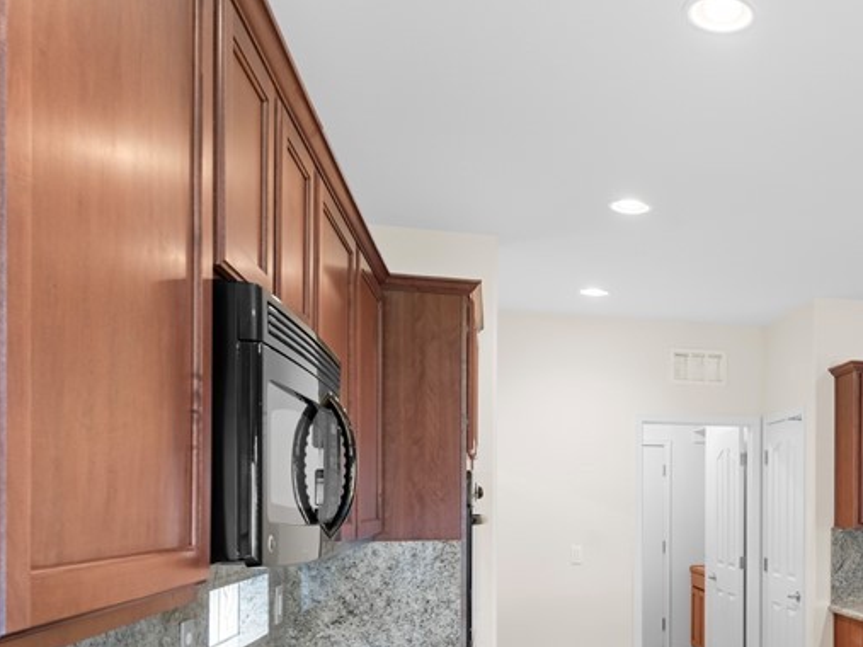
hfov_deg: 47.5
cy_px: 506
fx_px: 872
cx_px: 769
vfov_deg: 39.3
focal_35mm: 35
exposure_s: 1/2.5
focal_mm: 17
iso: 400
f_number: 8
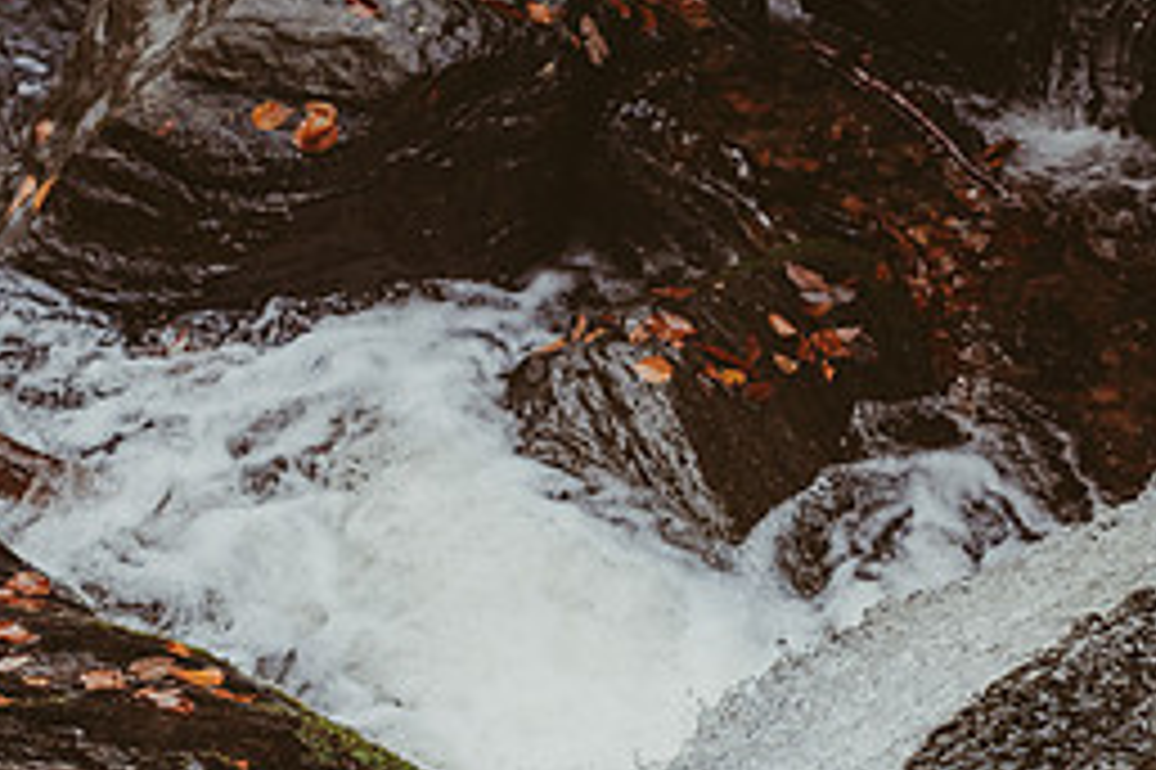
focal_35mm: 79
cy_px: 718
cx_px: 778
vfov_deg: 17.0
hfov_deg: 25.5
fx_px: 2535
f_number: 3.2
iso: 500
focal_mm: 35
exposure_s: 1/500
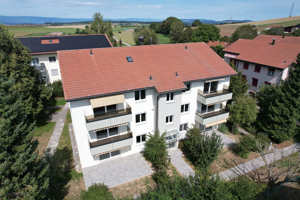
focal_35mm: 22
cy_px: 100
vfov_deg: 57.2
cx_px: 150
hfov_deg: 78.6
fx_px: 183
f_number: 2.8
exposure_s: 1/2000
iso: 100
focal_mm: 8.38
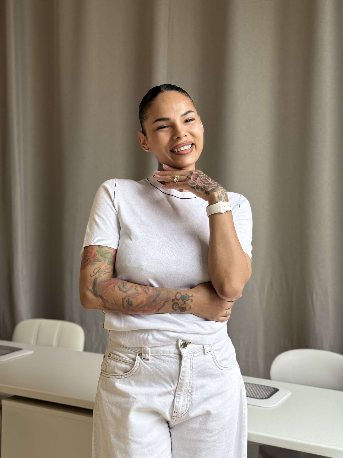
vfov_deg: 39.7
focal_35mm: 48
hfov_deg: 30.3
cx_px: 172
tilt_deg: -1.4
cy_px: 229
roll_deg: -1.6
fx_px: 634
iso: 125
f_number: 1.78
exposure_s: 1/1041
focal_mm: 6.76
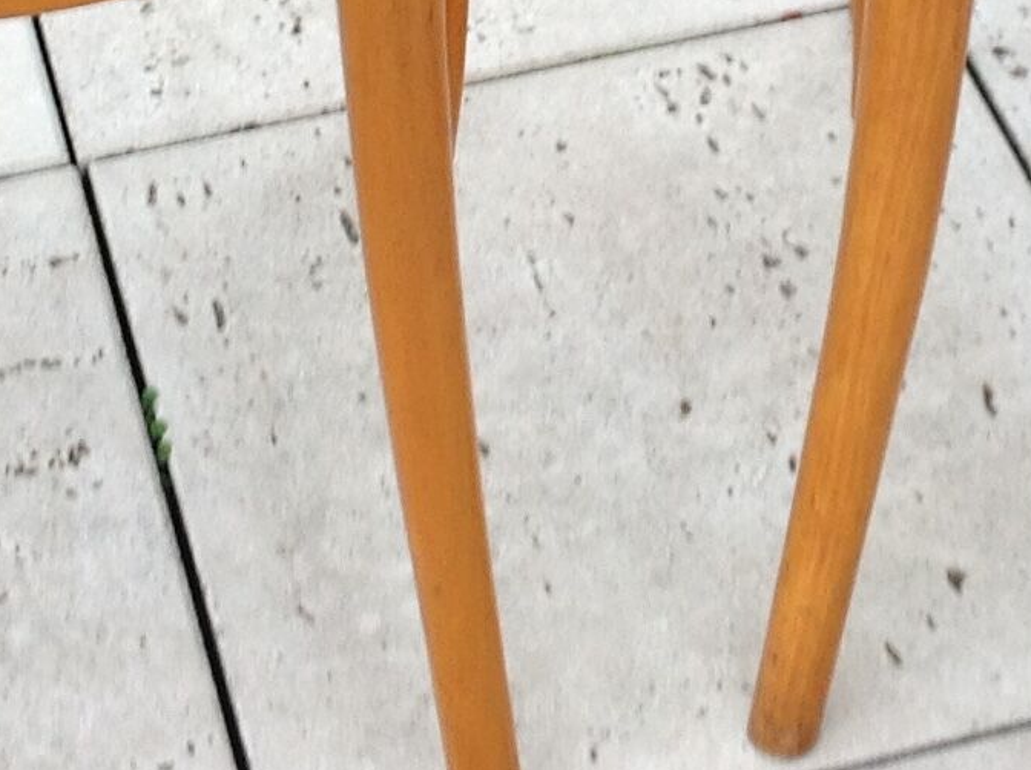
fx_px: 4015
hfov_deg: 14.6
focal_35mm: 135
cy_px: -288
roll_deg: +0.0
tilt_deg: -38.9
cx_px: 581
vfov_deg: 10.7
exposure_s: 1/24
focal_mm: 4.28
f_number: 2.4
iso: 50
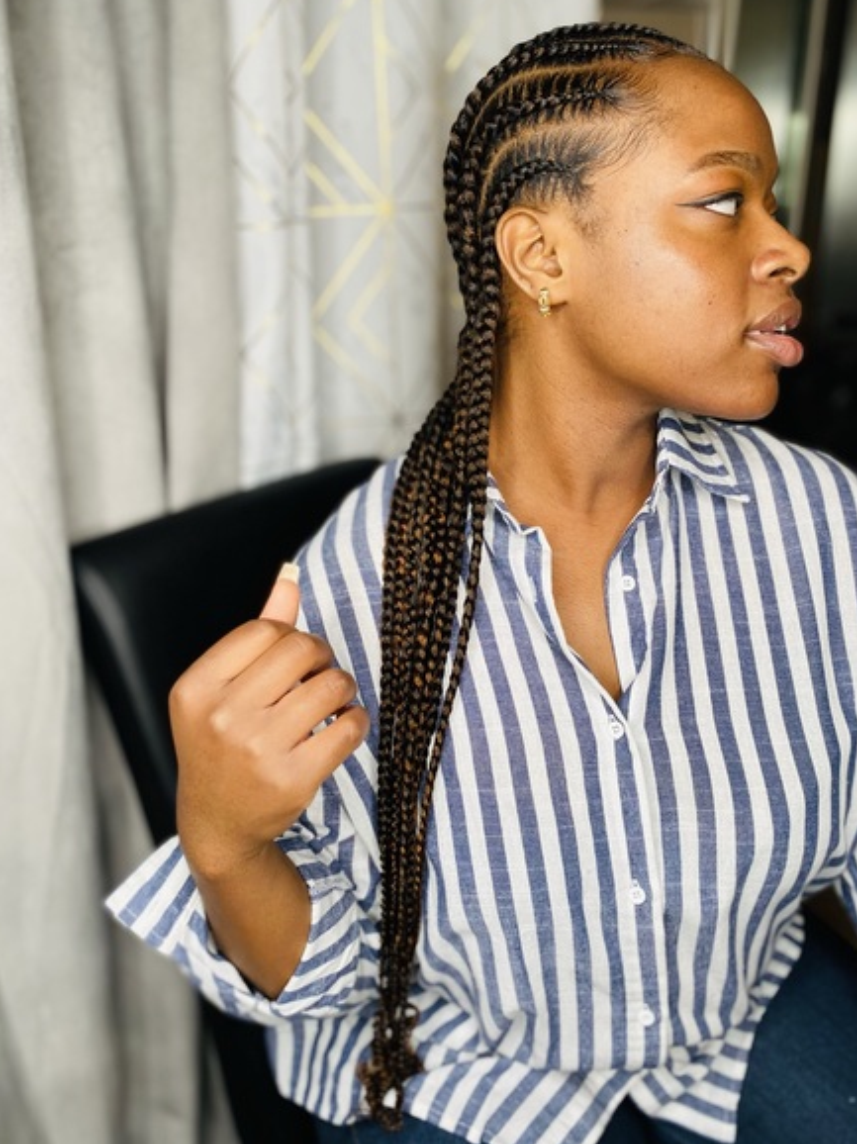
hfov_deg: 51.3
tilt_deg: -21.4
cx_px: 424
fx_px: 892
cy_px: 566
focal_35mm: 27
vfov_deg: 65.3
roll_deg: +1.7
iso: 64
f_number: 1.8
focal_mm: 4.25
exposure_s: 1/58
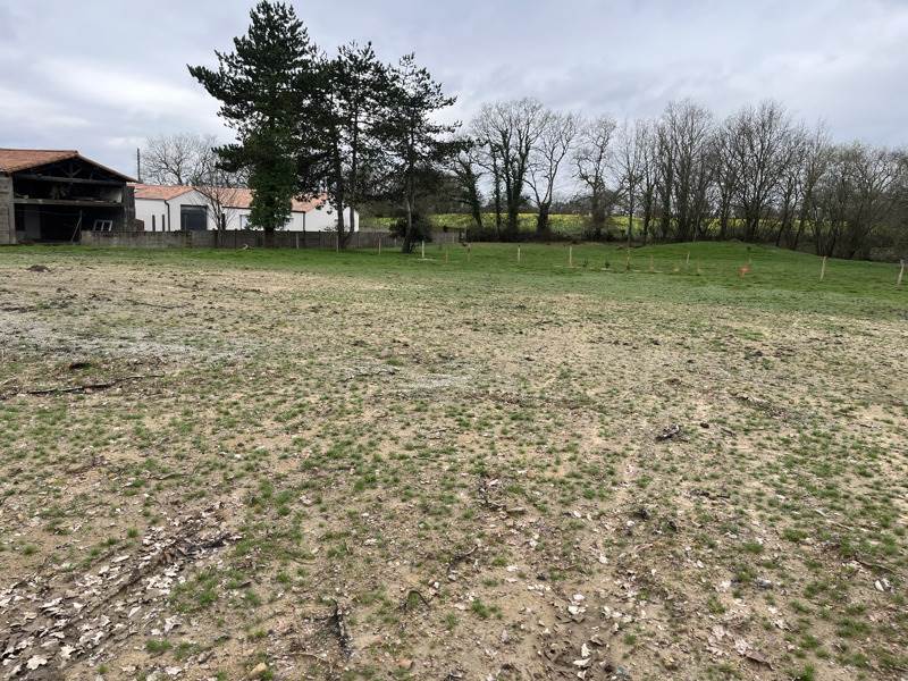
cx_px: 454
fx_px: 682
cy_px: 340
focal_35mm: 26
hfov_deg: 67.3
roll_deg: -3.0
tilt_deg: -11.4
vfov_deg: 53.1
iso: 50
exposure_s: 1/1056
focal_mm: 5.1
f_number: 1.6
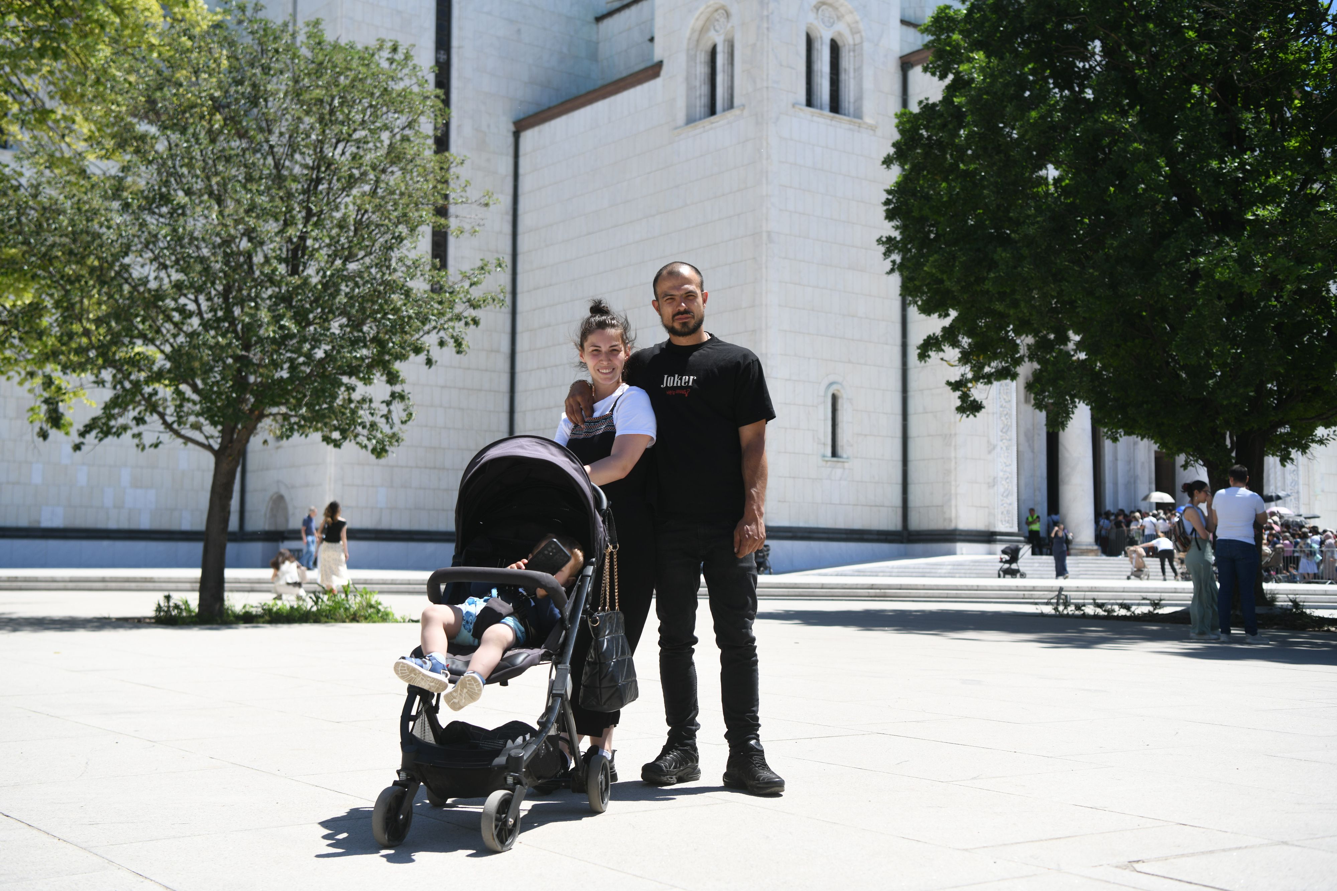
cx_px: 668
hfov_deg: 44.5
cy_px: 446
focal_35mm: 44
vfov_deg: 30.5
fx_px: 1634
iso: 100
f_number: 4
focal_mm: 44
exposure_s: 1/800
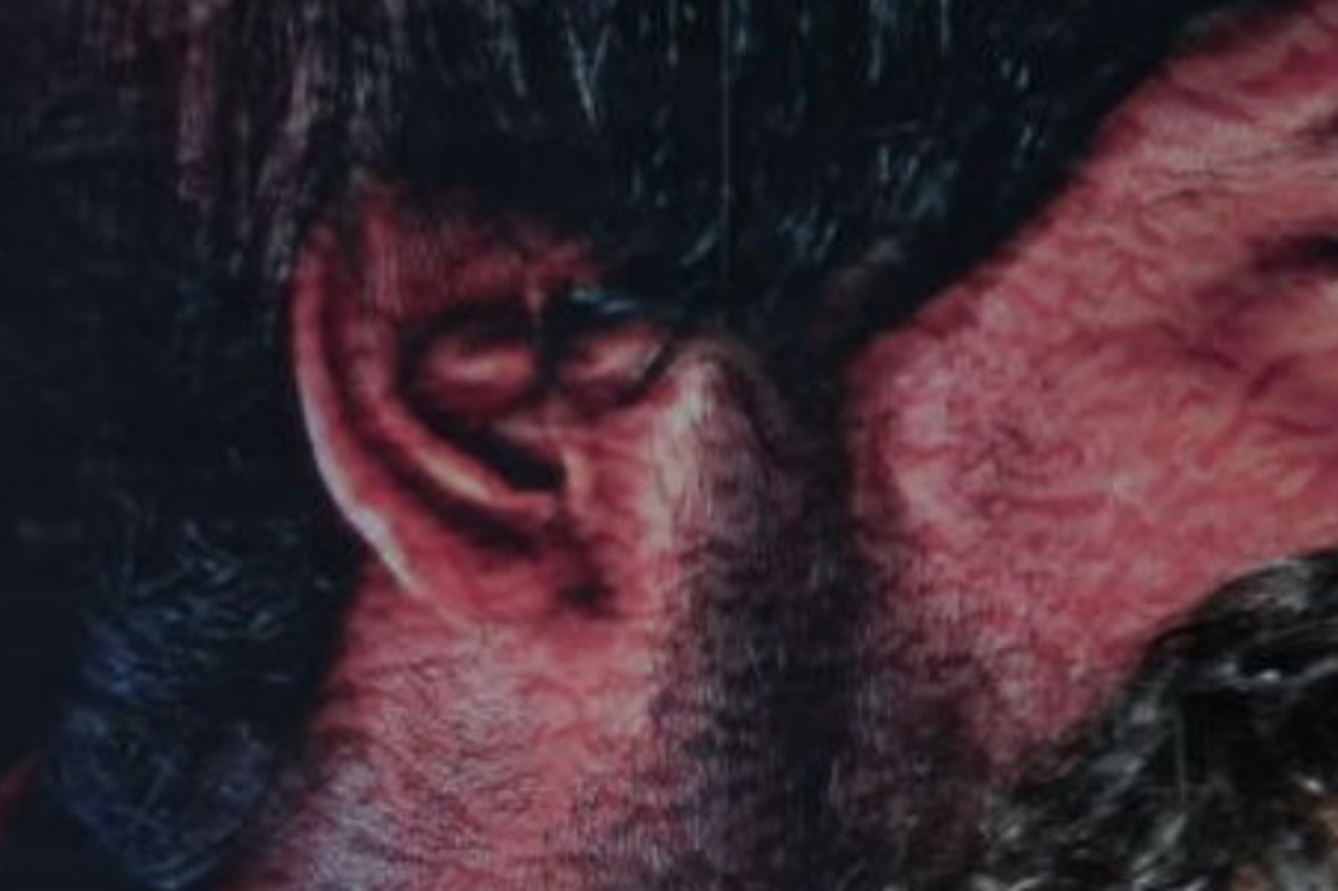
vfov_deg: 5.3
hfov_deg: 7.7
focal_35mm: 255
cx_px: -1332
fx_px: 9474
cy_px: 1897
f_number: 7.1
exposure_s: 1/160
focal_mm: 34
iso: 320
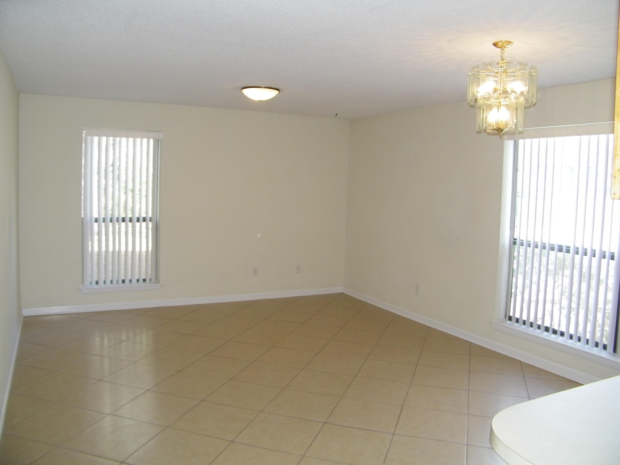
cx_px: 310
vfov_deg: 49.7
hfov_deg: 63.4
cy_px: 232
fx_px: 502
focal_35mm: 28
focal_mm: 5
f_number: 3.5
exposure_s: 1/30
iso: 80
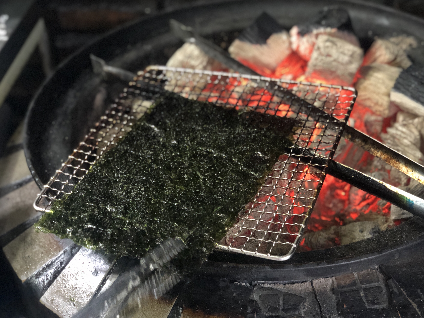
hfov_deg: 32.2
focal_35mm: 60
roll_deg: +4.7
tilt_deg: -37.2
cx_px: 218
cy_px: 153
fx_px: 735
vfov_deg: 24.4
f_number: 2.4
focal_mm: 6
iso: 250
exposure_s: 1/8
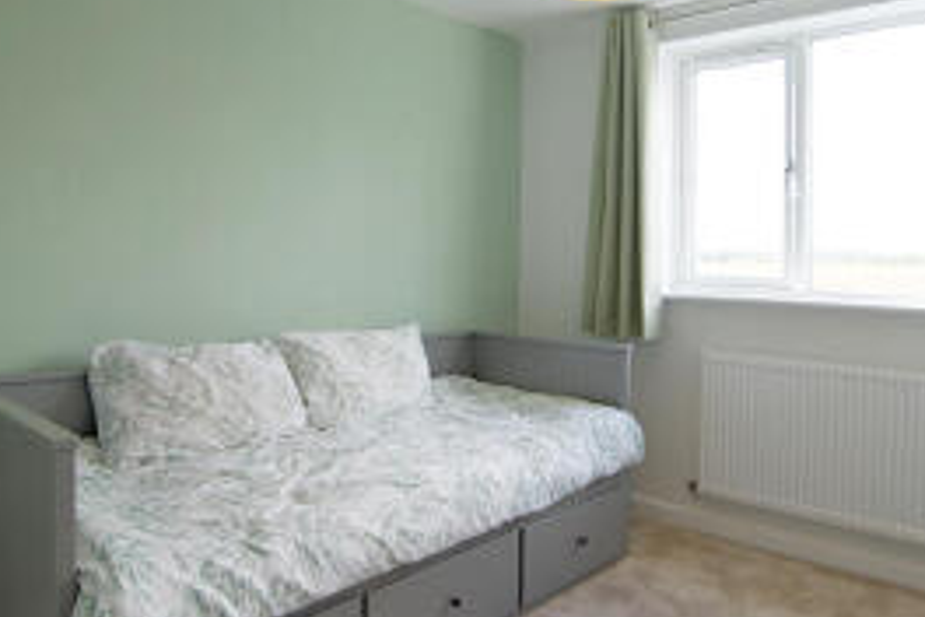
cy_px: 275
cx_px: 470
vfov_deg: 47.8
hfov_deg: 67.4
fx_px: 694
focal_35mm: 27
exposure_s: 1/60
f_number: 4
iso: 100
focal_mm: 10
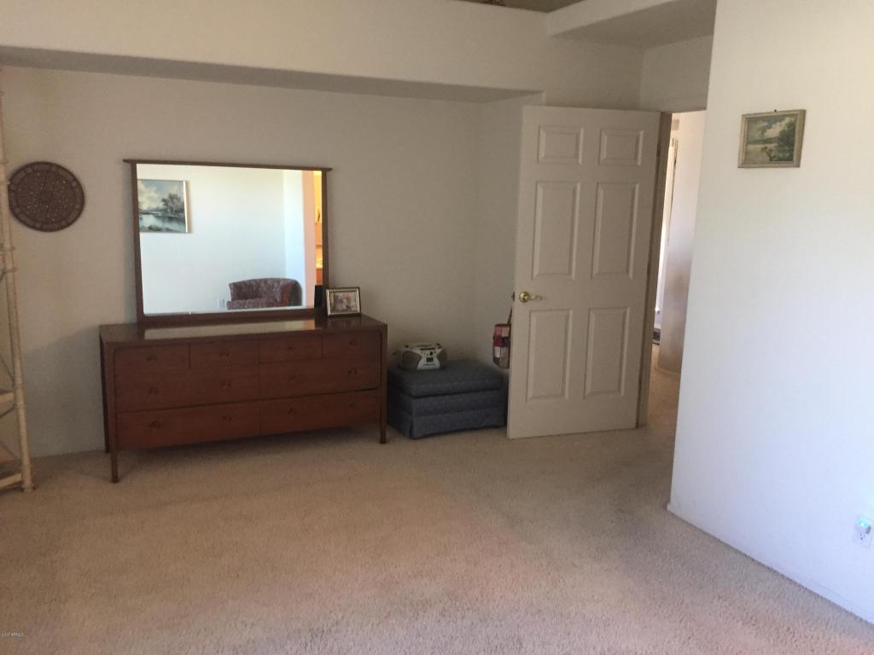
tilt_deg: -11.0
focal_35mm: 29
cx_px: 437
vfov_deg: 48.2
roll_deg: -1.3
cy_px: 328
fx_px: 732
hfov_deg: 61.7
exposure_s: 1/30
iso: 200
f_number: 2.2
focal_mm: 4.15
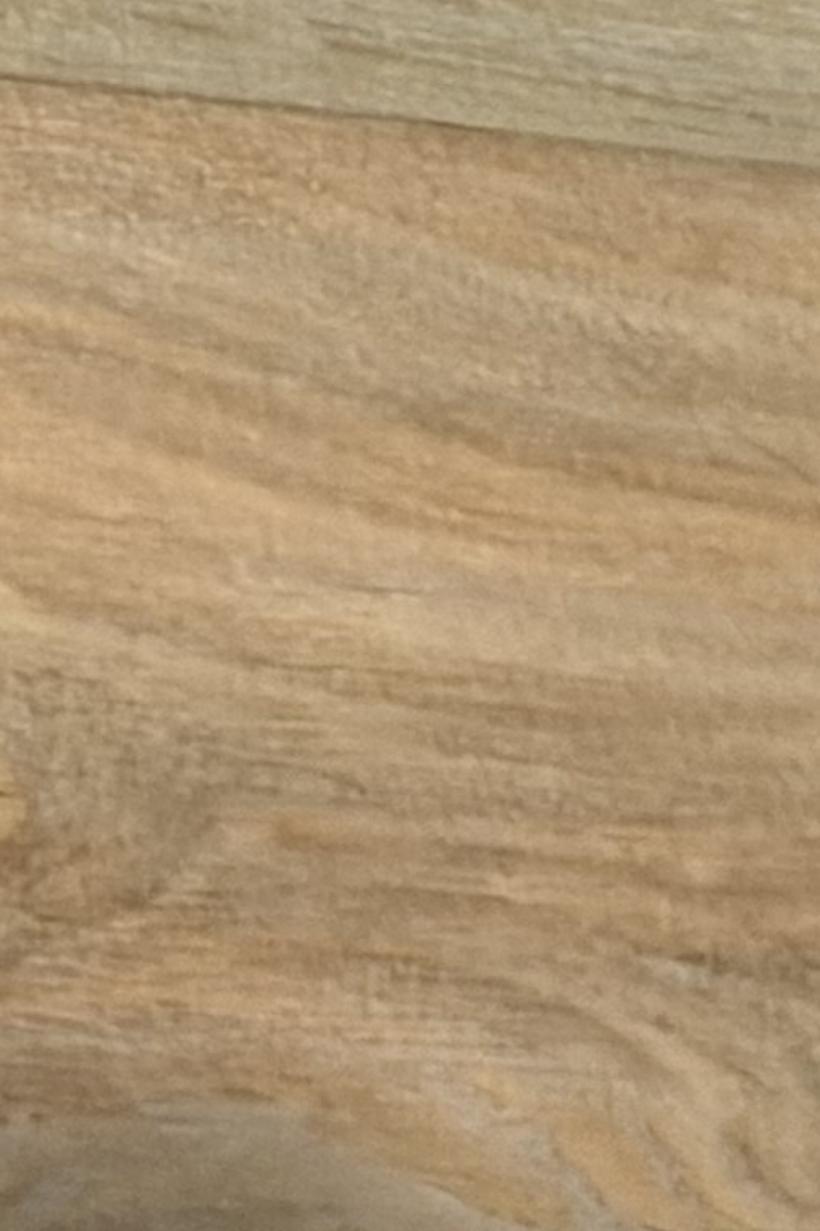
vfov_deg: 9.8
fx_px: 6389
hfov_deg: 7.2
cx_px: -402
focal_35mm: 187
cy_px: -1625
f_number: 1.48
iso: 640
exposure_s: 1/34
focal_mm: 6.93
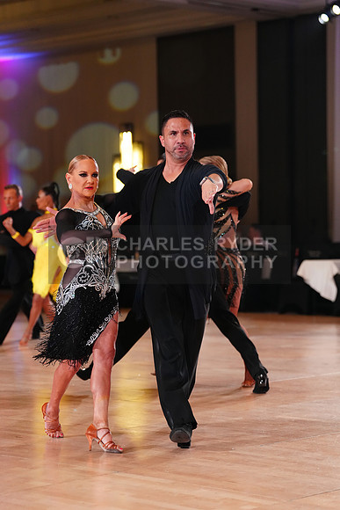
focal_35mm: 95
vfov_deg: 21.5
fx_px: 1345
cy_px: 255
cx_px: 170
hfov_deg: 14.4
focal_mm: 95
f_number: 3.2
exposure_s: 1/640
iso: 3200
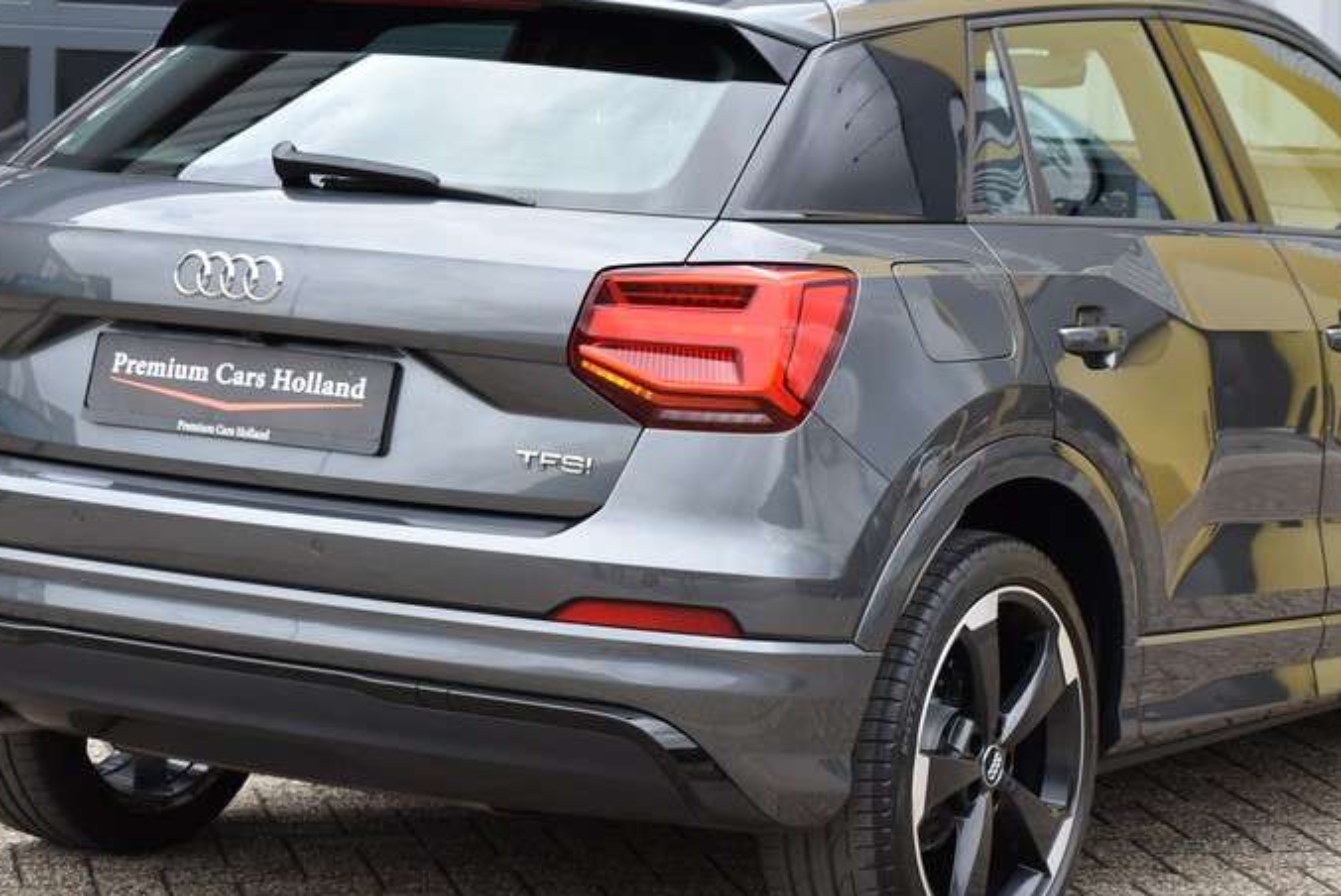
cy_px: 406
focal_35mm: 109
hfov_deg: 18.7
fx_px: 4064
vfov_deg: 12.6
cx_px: 764
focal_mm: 48
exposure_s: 1/250
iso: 400
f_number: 8
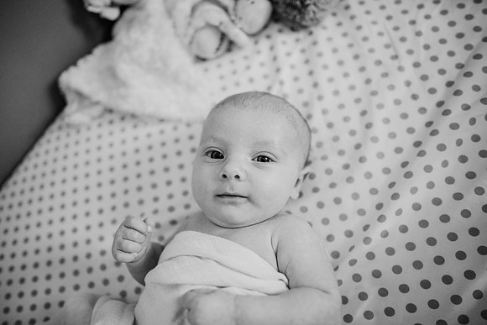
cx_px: 244
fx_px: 325
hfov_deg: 73.7
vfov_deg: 53.2
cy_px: 162
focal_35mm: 24
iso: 640
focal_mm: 24
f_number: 2
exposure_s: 1/320
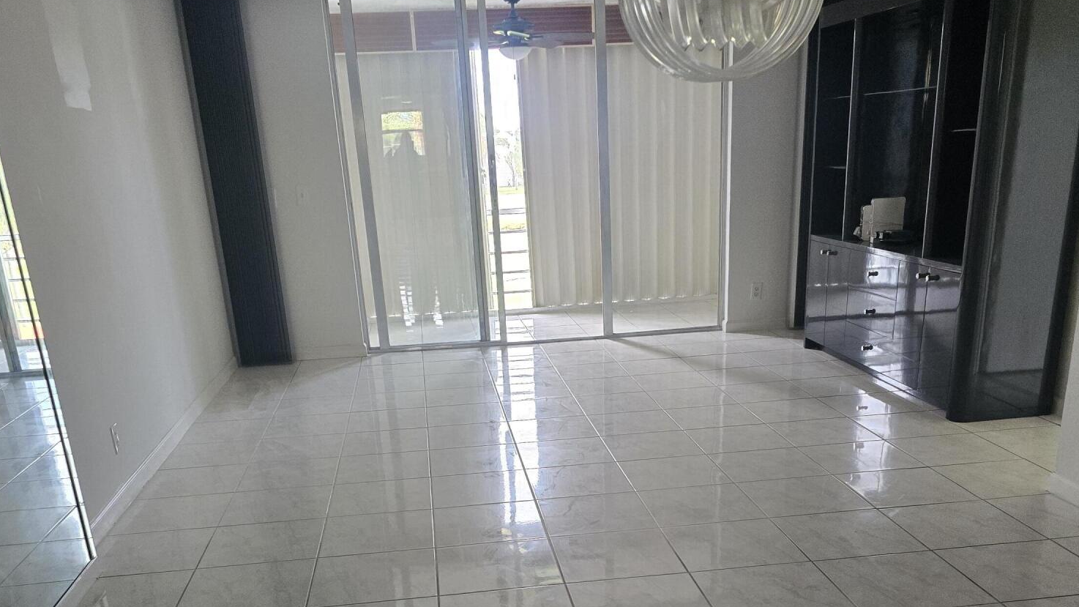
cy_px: 545
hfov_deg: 58.0
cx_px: 534
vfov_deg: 32.9
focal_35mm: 34
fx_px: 973
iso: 200
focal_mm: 6.3
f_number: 1.7
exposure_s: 1/180
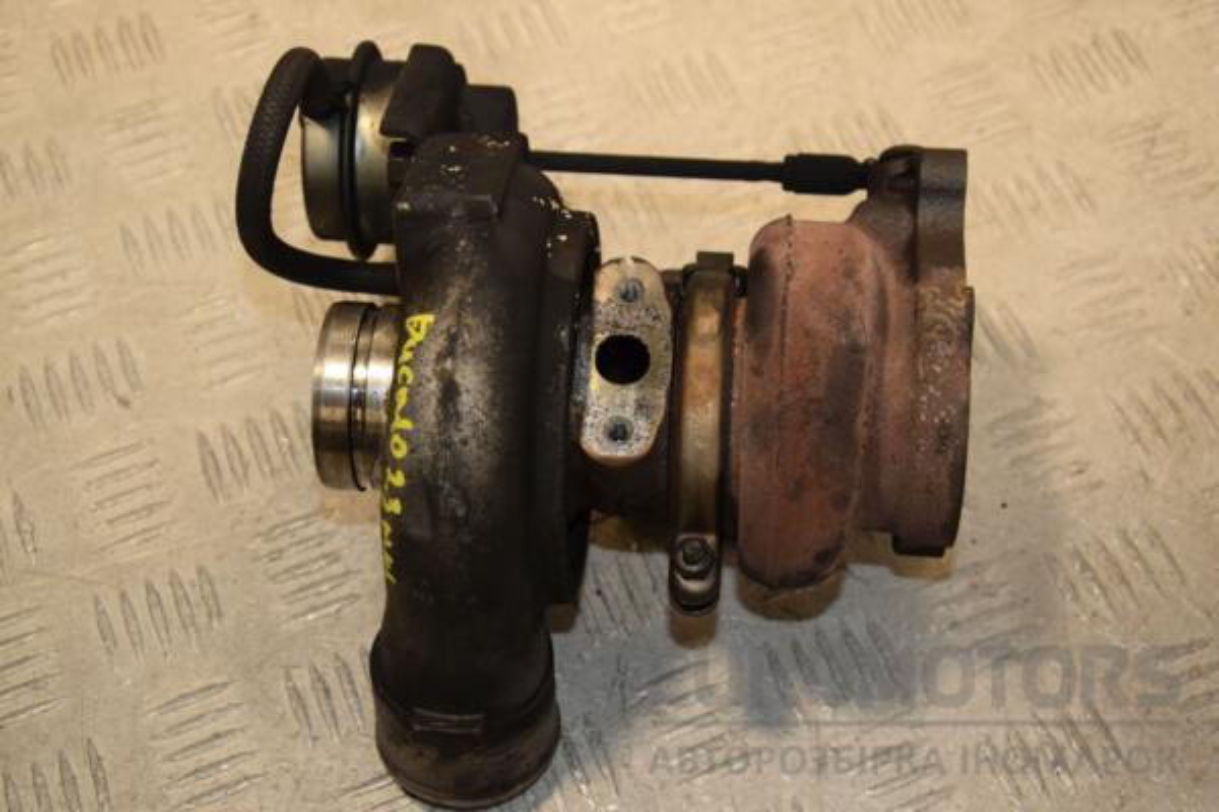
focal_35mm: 63
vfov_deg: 21.6
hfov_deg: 31.9
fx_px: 2133
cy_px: 406
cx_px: 610
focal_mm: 42
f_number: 6.3
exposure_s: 1/200
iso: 800
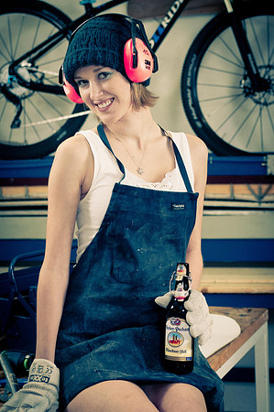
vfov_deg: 19.5
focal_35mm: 105
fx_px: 1201
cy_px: 206
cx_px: 137
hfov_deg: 13.0
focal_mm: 70
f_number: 5
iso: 320
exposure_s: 1/60
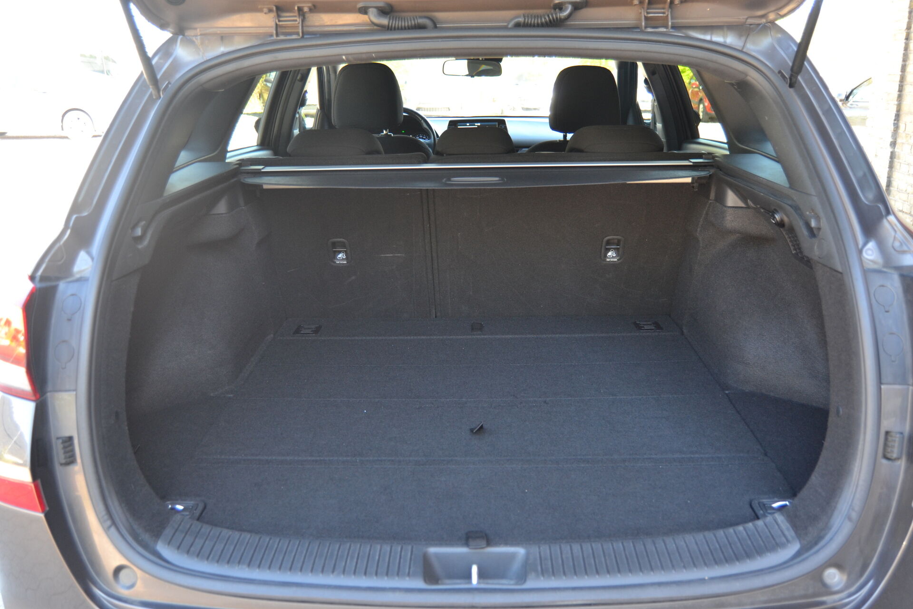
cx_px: 456
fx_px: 761
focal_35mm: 30
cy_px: 304
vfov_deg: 43.6
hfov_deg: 61.9
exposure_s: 1/60
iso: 400
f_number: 4
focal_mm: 20
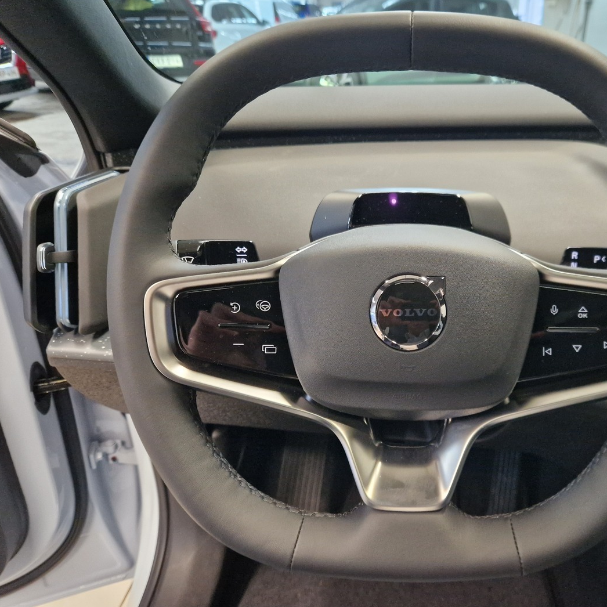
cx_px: 410
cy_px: 299
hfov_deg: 56.0
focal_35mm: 28
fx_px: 555
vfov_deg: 57.3
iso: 640
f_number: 1.8
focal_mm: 5.4
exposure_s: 1/120
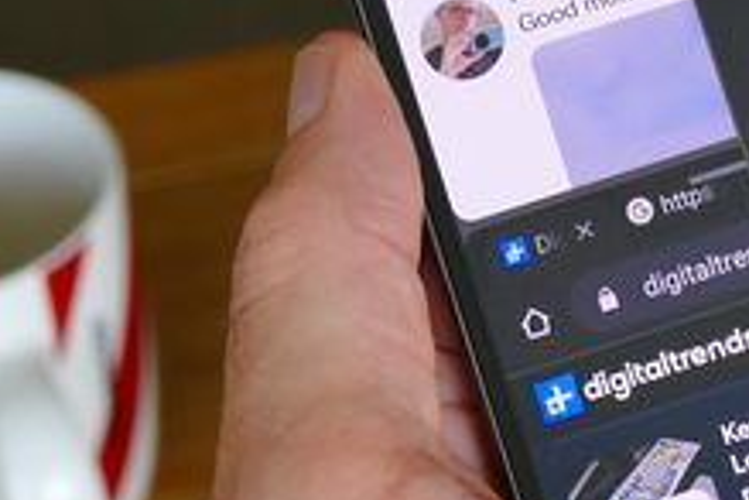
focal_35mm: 204
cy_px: 110
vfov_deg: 6.7
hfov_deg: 9.9
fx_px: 4244
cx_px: 899
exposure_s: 1/80
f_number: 4
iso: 320
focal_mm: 22.58
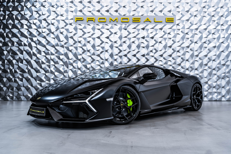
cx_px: 116
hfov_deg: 54.4
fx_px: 225
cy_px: 77
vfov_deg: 37.9
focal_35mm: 35
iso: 100
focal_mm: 35
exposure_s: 1/80
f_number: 2.8
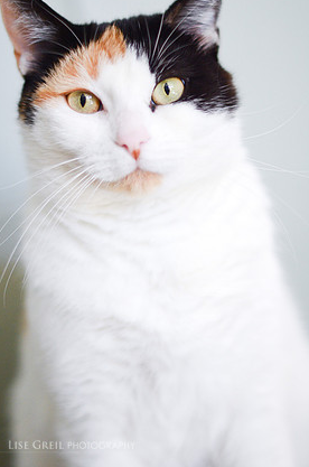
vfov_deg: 25.1
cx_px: 154
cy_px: 217
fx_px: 1048
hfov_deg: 16.8
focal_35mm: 81
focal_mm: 50
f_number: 1.6
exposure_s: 1/640
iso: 800
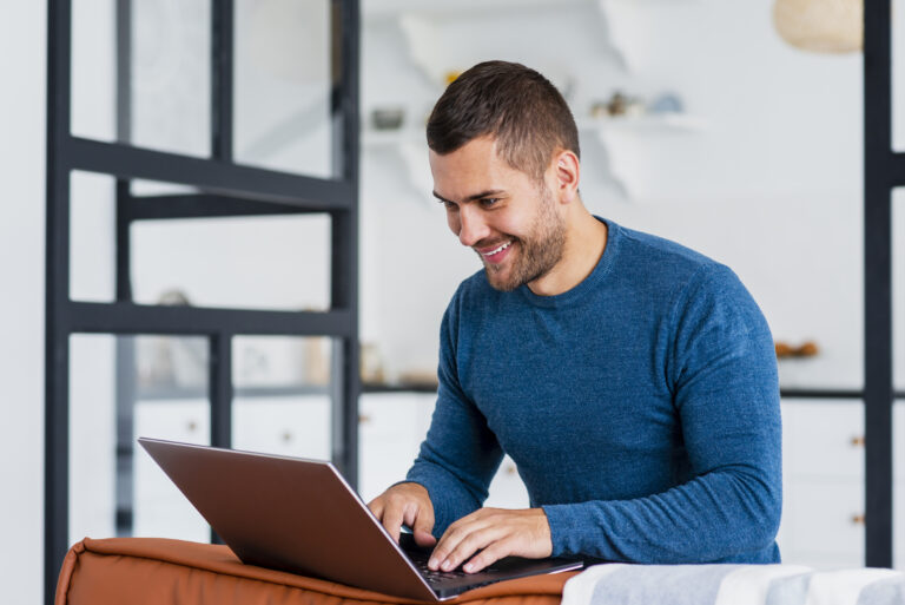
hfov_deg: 23.9
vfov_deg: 16.1
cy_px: 302
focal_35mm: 85
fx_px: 2138
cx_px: 452
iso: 320
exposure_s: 1/160
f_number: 3.5
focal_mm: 85
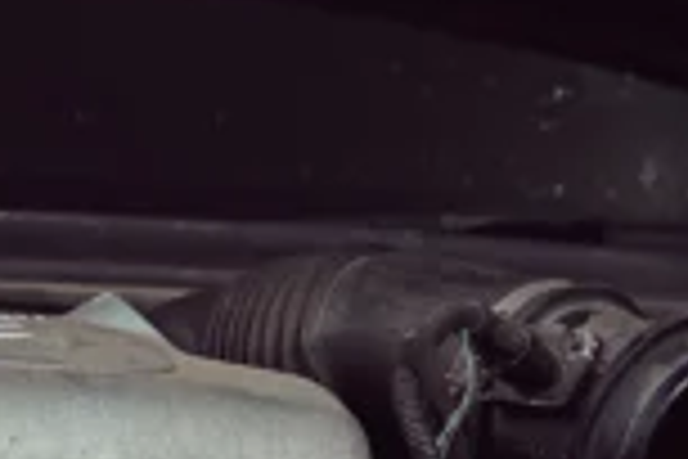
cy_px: -331
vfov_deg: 3.9
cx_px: -603
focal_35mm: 354
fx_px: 6765
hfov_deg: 5.7
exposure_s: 1/180
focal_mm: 35
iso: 200
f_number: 2.8
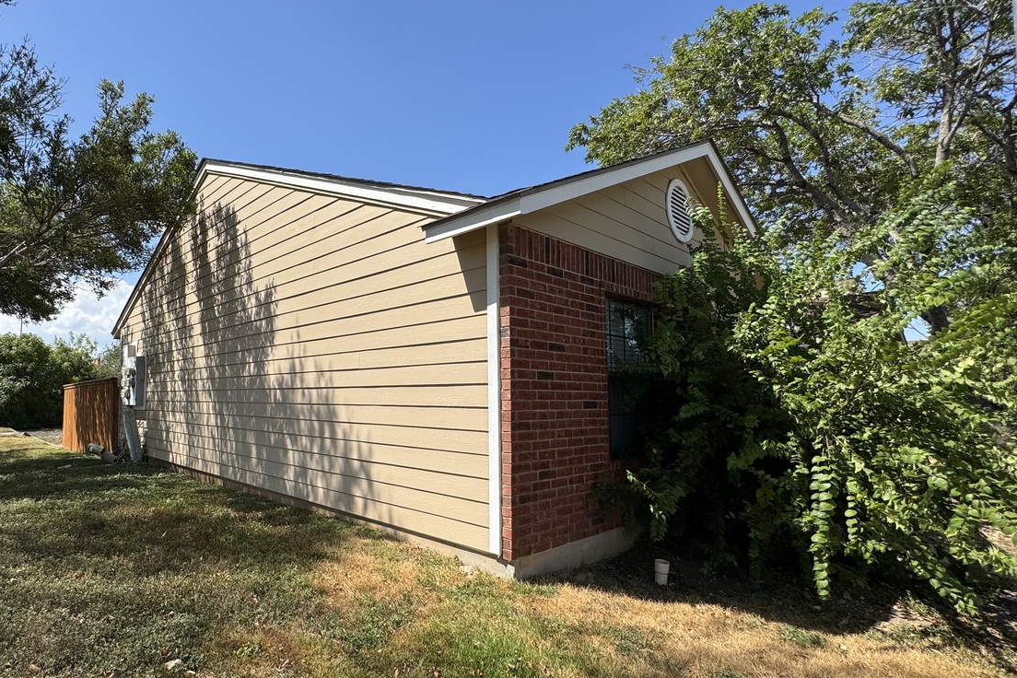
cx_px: 359
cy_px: 367
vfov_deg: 64.5
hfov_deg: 84.6
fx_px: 537
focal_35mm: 19
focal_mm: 2.22
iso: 50
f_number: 2.2
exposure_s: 1/2273
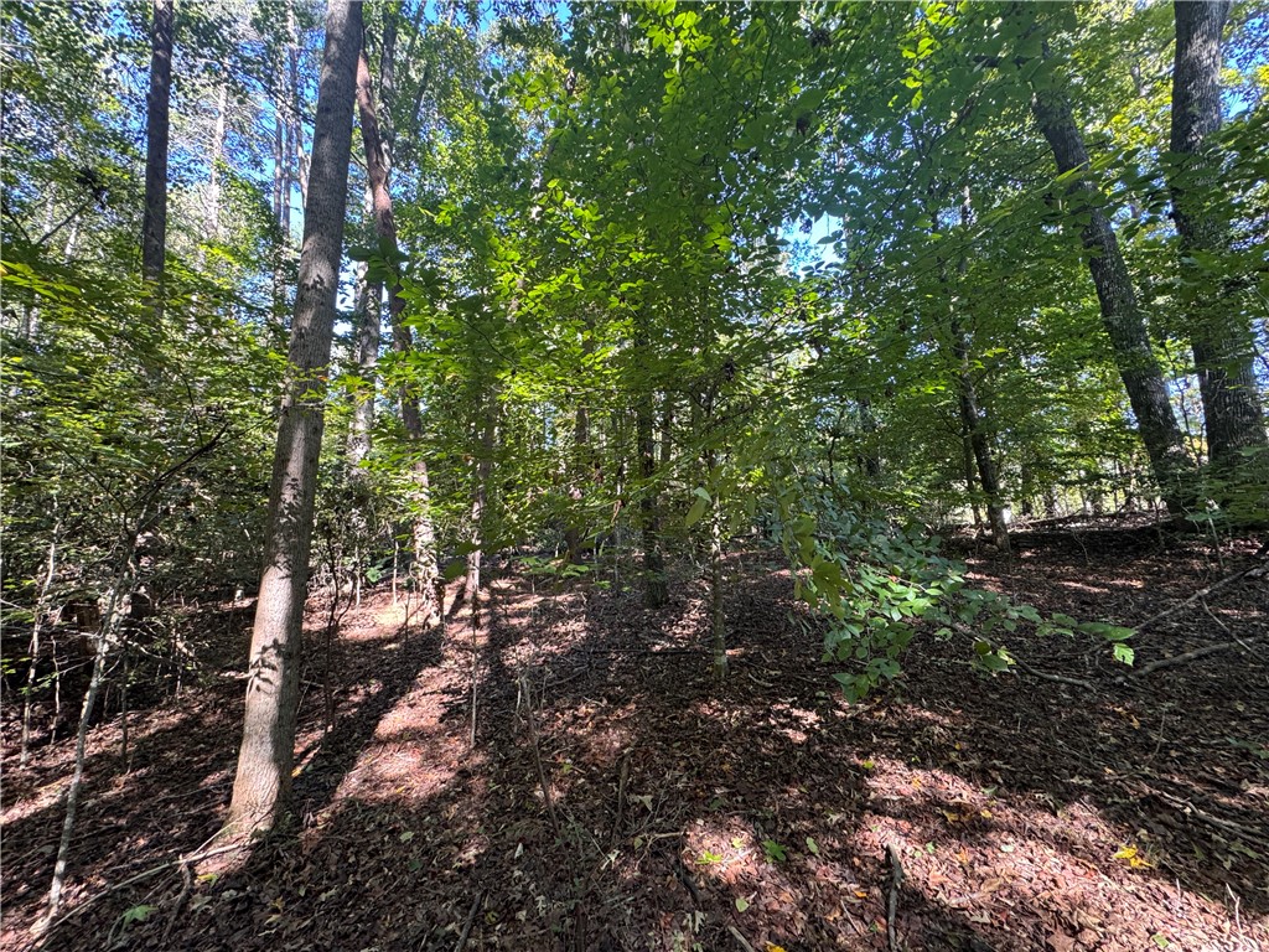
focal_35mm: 14
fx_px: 513
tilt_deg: +10.9
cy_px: 476
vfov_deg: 85.7
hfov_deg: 102.1
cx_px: 634
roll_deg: +1.6
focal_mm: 2.22
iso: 200
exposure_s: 1/99
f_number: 2.2
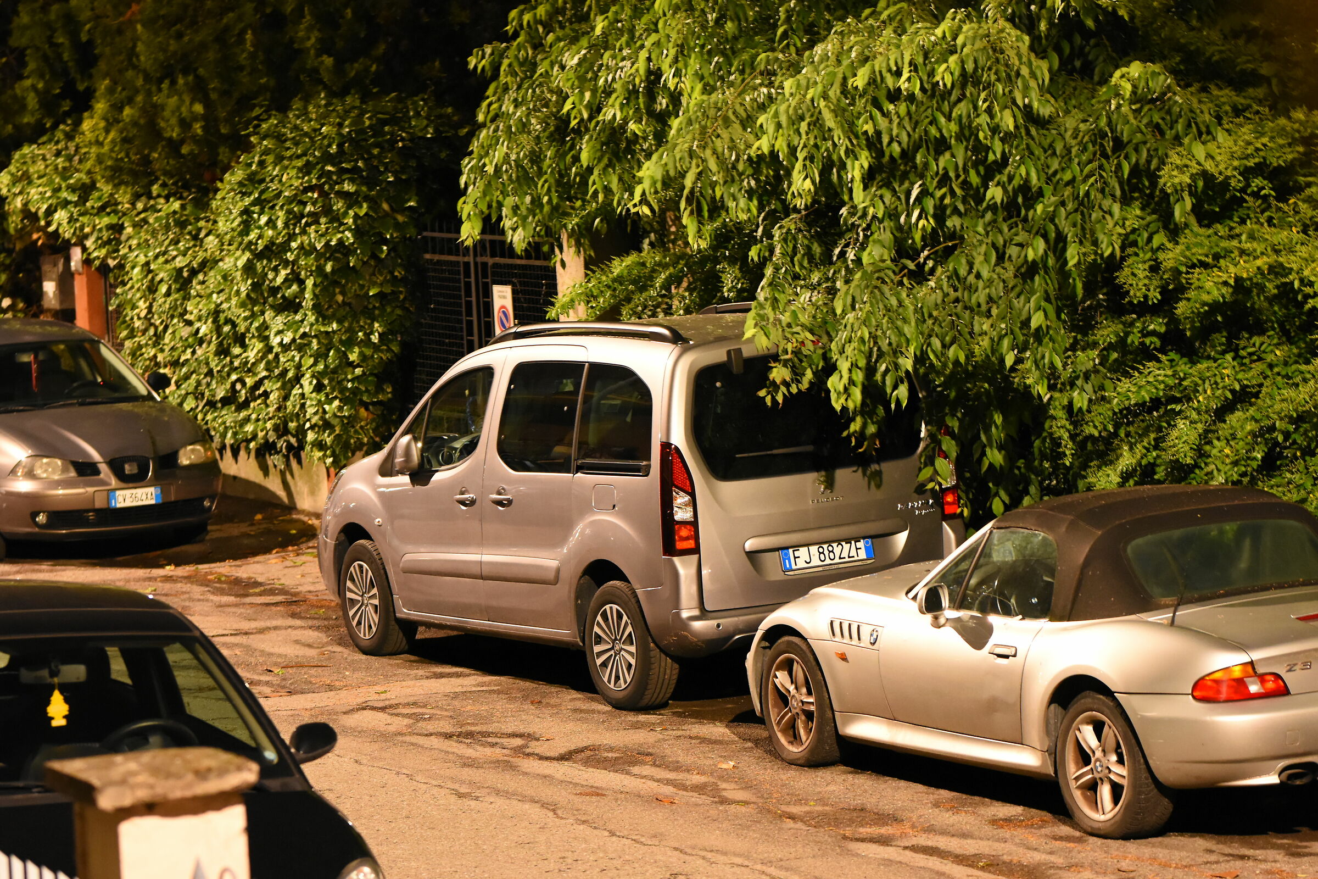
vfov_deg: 10.8
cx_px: 659
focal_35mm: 128
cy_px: 440
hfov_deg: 16.1
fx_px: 4668
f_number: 2.8
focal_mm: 85
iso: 4000
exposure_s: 1/10
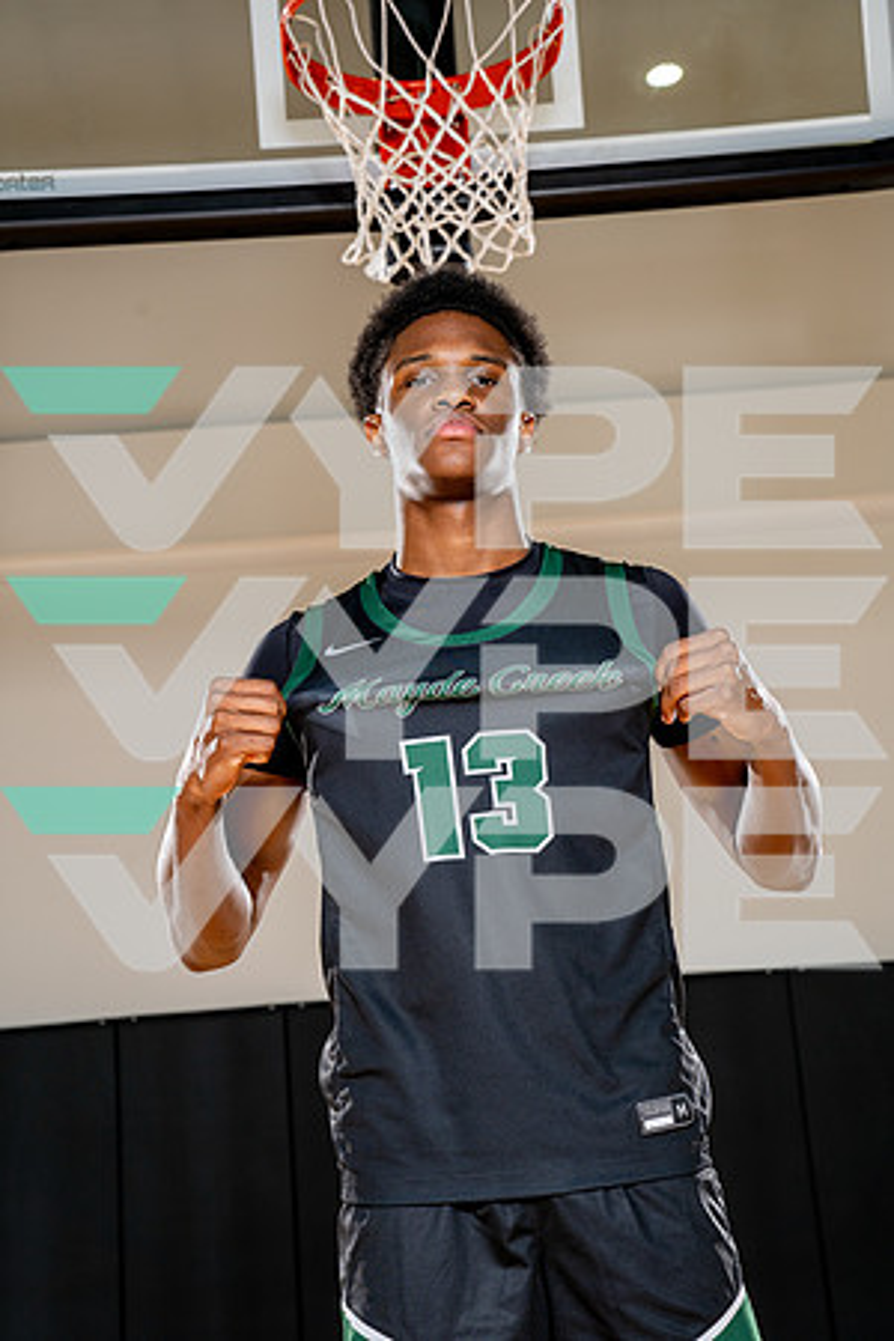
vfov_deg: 28.8
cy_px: 670
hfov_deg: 19.5
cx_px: 447
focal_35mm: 70
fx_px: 2607
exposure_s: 1/250
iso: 250
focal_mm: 70
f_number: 7.1
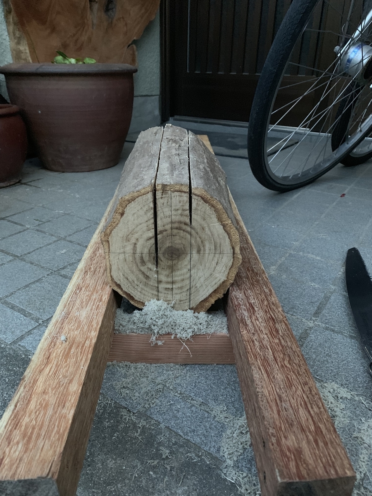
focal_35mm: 26
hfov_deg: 53.1
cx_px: 186
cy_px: 248
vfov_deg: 67.3
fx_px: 373
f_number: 1.8
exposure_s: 1/24
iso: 800
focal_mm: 4.25
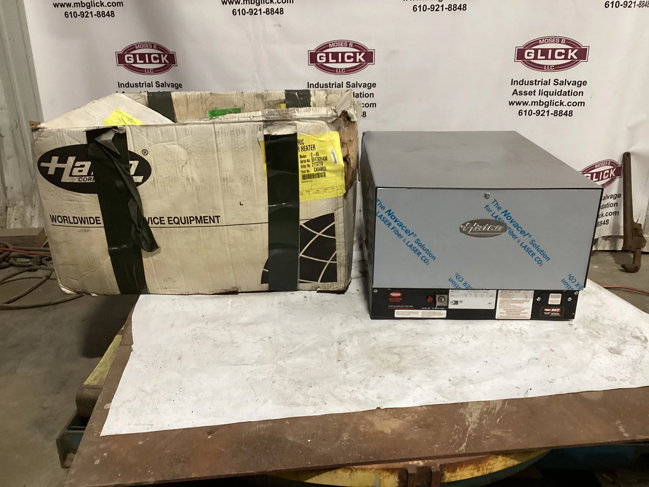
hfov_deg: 58.4
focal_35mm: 31
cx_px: 324
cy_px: 244
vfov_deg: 45.4
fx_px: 581
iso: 200
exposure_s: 1/50
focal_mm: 3.3
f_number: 2.4
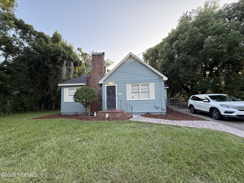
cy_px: 92
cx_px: 122
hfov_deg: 102.1
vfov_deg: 85.7
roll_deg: +1.5
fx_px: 99
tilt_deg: +5.5
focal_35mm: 14
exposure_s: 1/126
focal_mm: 2.22
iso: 64
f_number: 2.2
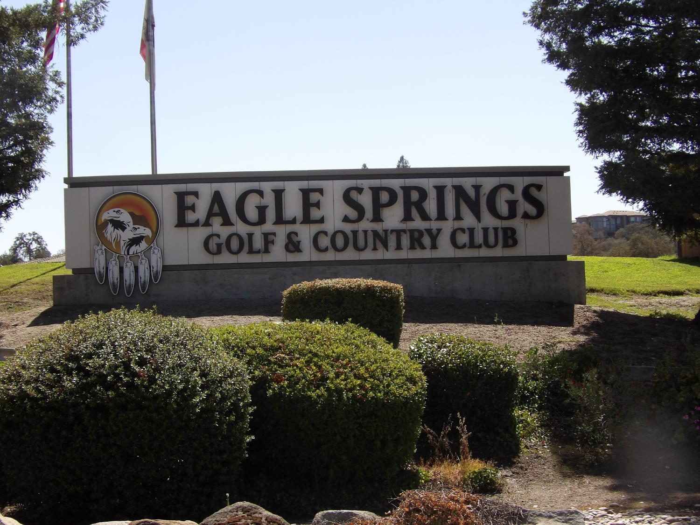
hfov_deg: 27.0
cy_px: 262
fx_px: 1456
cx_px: 350
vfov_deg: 20.4
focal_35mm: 72
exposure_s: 1/776
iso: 100
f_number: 3.6
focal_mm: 13
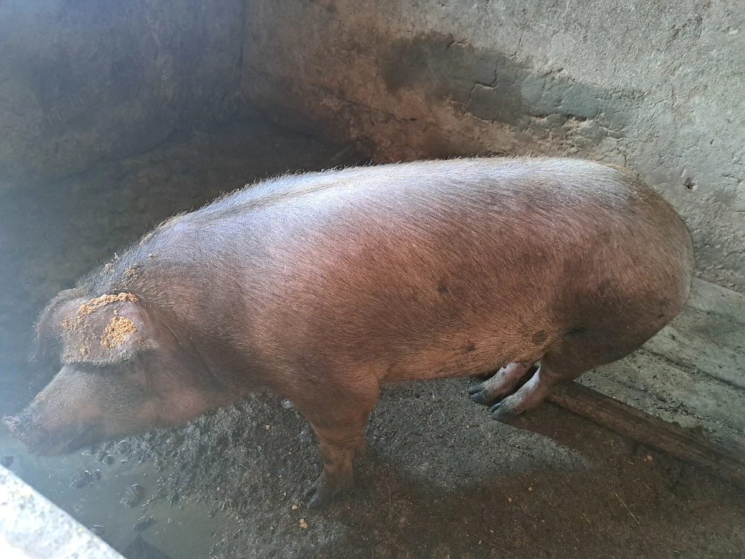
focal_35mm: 24
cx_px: 372
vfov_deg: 56.8
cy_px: 280
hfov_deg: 71.6
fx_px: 517
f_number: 1.8
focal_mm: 5.23
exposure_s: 1/50
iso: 500
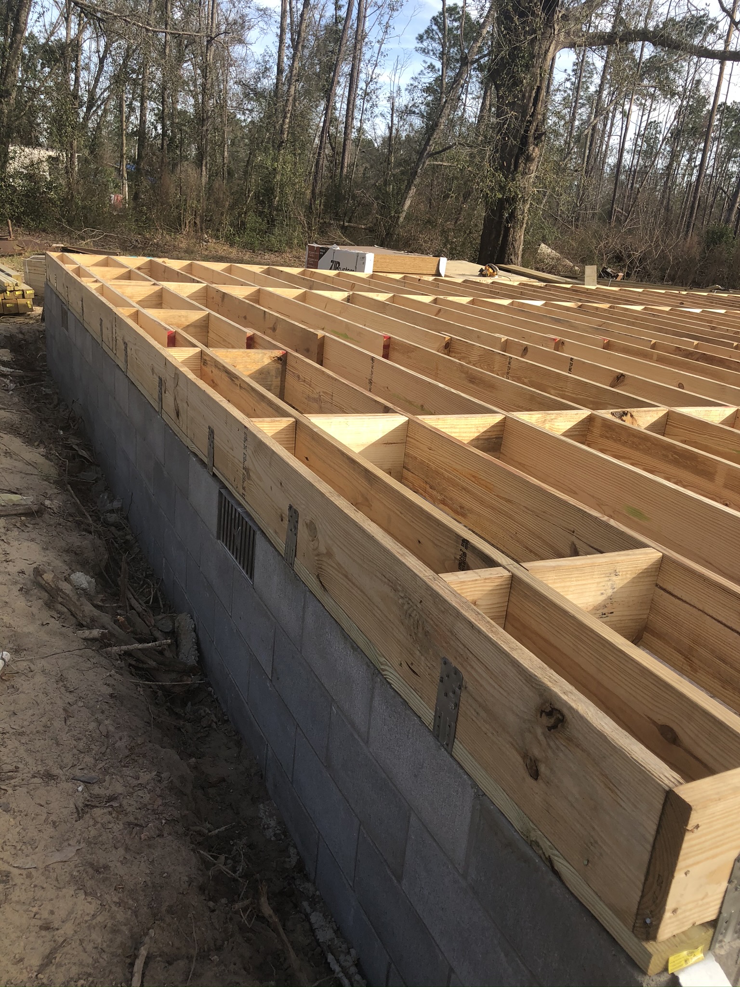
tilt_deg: -19.4
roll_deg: -4.6
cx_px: 370
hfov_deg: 49.7
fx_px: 798
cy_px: 494
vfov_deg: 63.4
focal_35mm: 28
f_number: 1.8
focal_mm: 3.99
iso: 20
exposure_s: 1/495
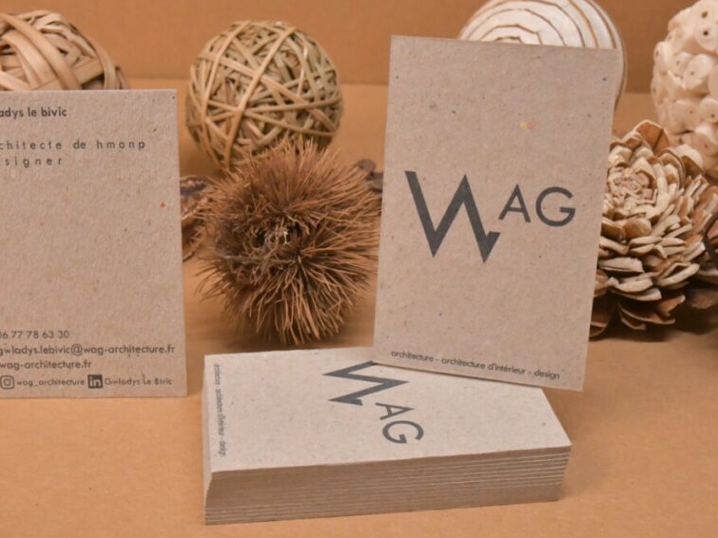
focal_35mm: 60
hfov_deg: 32.1
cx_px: 303
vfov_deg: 24.4
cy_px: 280
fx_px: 1244
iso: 6400
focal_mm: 31
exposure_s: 1/125
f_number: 14
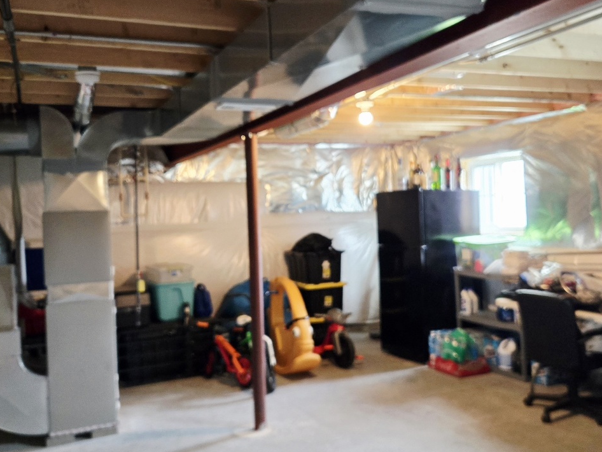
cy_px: 210
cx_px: 298
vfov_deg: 40.7
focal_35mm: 35
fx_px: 609
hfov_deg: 52.6
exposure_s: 1/120
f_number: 1.8
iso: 1000
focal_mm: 5.4
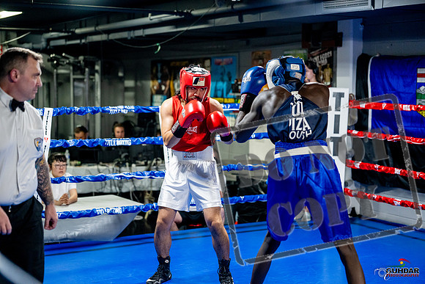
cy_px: 142
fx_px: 756
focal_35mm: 64
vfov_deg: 21.3
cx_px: 212
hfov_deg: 31.4
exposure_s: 1/1000
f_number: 2
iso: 5000
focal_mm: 64
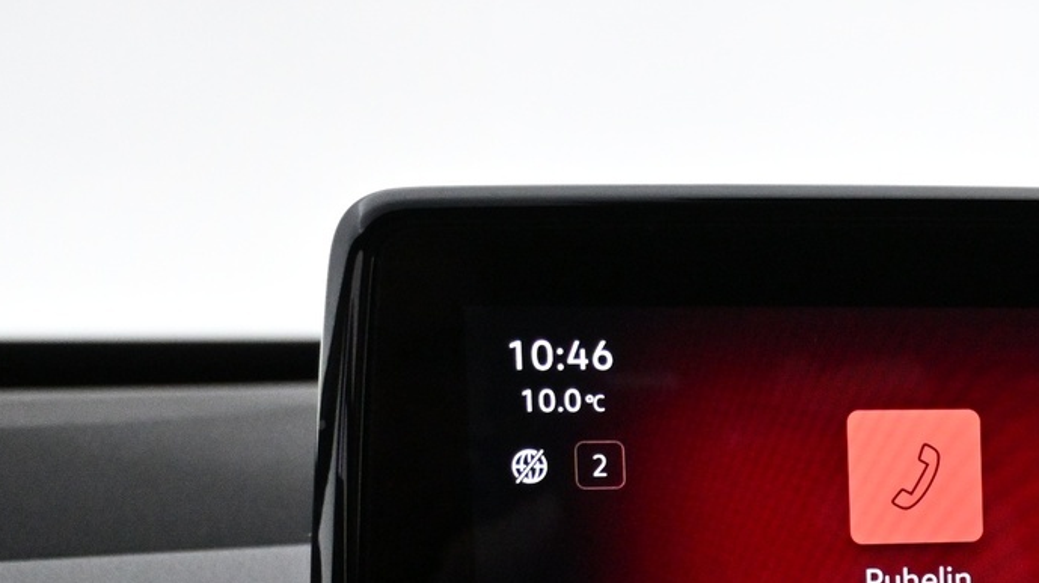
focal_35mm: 70
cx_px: 1134
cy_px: 643
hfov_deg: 27.6
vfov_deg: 16.6
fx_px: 1934
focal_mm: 19
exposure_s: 1/200
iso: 4000
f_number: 3.8
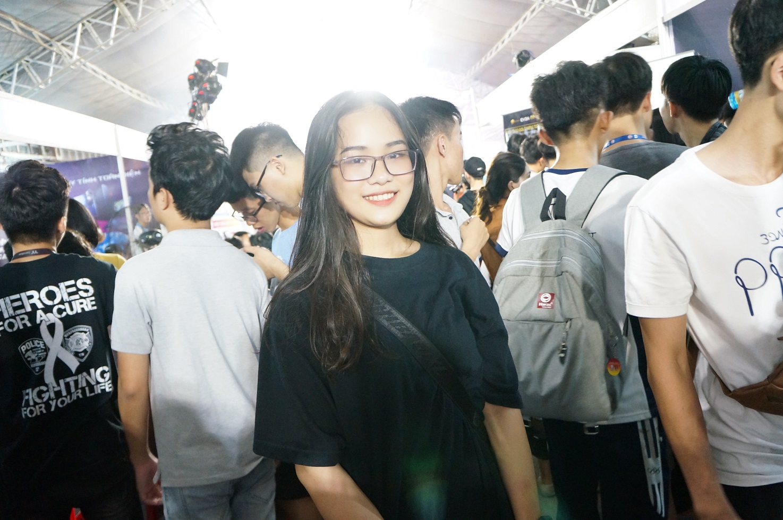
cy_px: 260
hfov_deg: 59.5
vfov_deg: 41.6
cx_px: 392
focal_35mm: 32
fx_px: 684
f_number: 4
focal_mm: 21
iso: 3200
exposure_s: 1/40
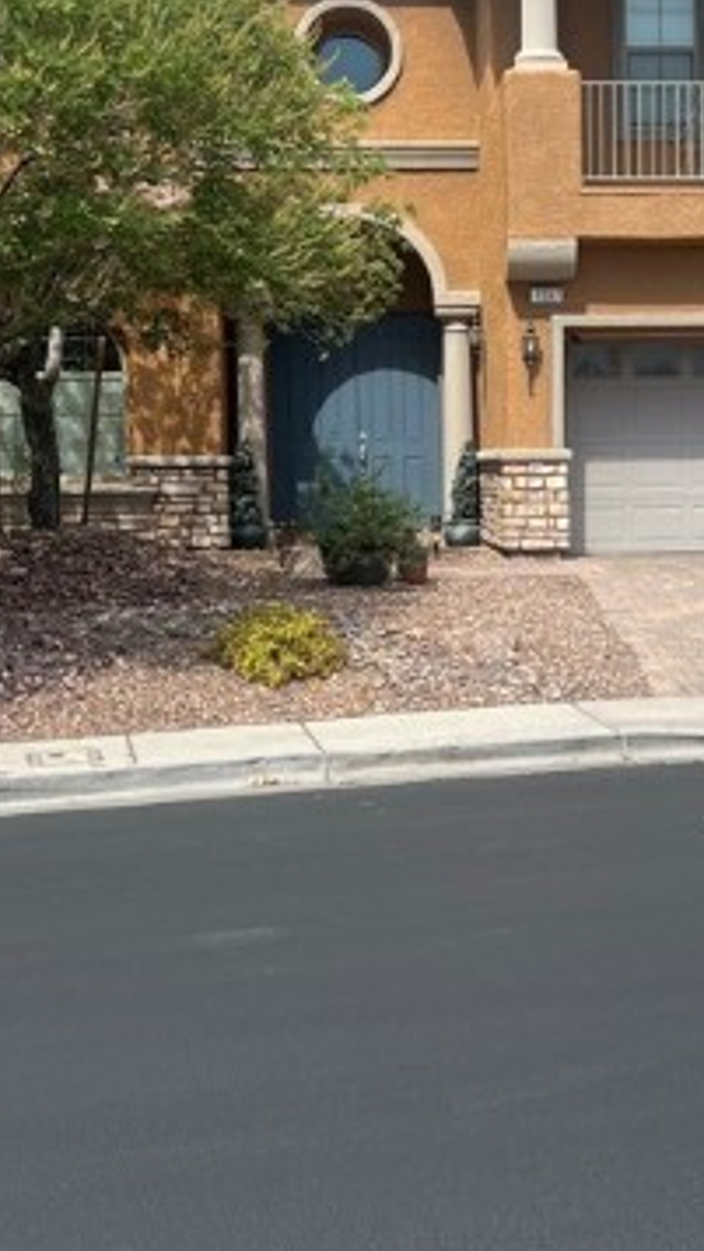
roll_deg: +2.0
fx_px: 2023
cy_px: 477
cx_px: 553
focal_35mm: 61
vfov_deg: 34.2
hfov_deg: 19.6
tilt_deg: -0.2
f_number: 1.5
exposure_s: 1/4274
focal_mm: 5.7
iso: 50
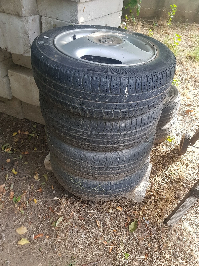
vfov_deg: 67.3
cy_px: 133
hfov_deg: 53.1
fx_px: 199
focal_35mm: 26
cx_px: 100
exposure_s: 1/100
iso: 80
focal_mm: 4.3
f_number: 1.7
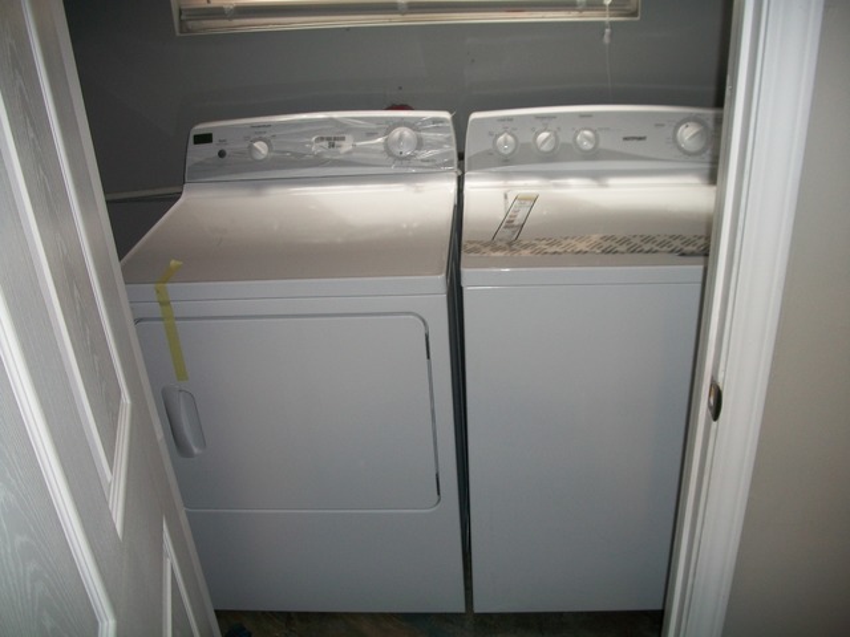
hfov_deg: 56.8
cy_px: 318
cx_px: 425
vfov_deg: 44.2
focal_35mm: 32
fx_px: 786
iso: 80
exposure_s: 1/30
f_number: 2.9
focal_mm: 5.7
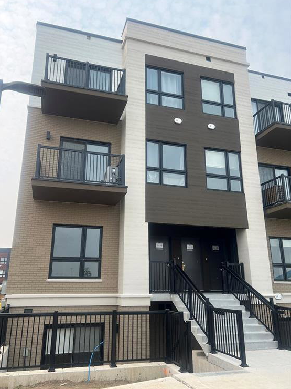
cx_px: 142
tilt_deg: +16.6
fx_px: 303
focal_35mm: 27
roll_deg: -0.5
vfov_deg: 65.3
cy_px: 196
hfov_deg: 51.3
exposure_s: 1/1751
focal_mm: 5.7
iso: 50
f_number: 1.5
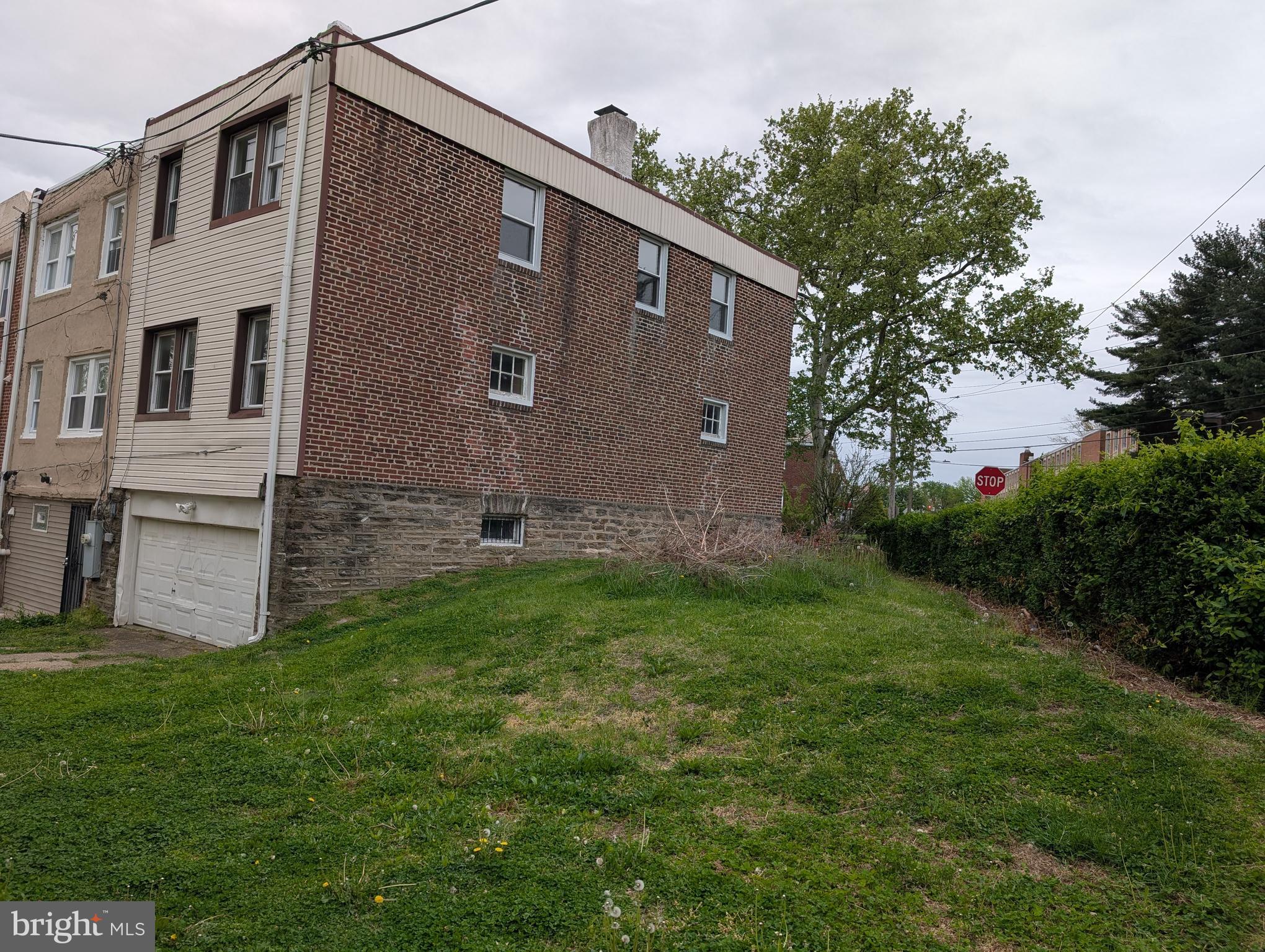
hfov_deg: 71.5
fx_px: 878
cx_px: 632
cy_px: 476
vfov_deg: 56.9
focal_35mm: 24
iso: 21
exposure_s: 1/275
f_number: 1.68
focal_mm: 6.9
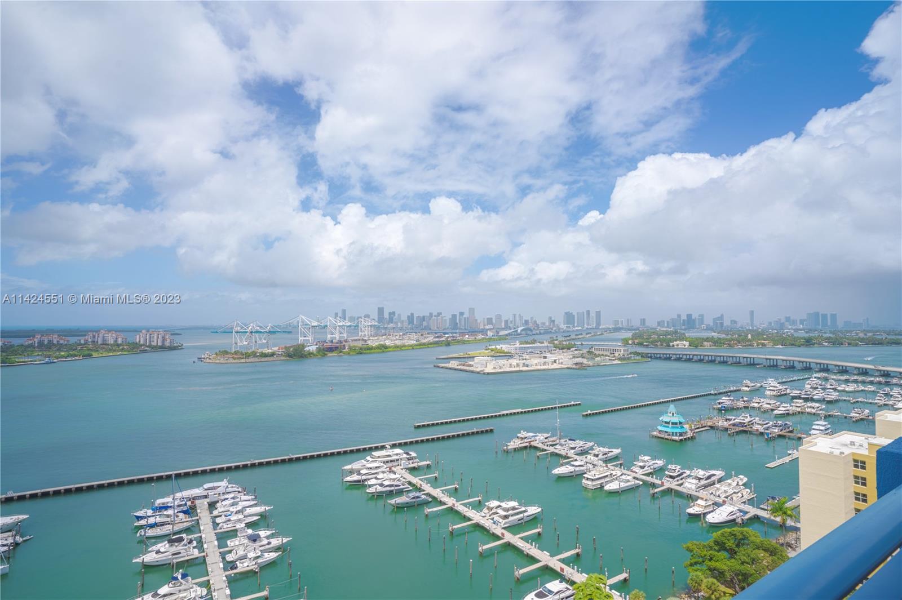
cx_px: 451
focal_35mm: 17
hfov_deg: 93.3
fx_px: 426
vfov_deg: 70.4
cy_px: 300
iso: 64
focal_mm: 17
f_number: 10
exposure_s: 1/25
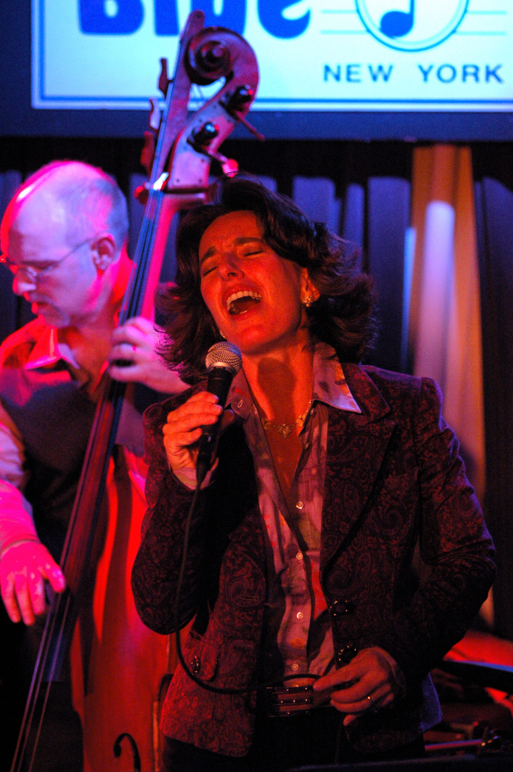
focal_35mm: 168
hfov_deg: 8.2
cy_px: 386
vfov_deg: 12.2
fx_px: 3598
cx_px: 256
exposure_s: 1/60
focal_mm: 112
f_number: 3.2
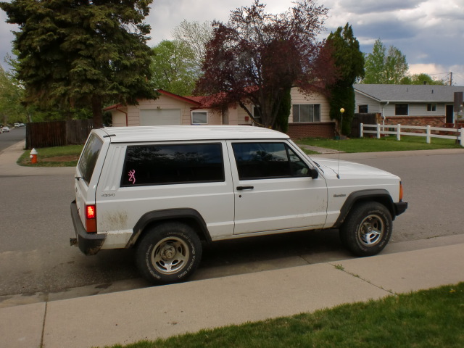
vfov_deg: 40.7
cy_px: 174
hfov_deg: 52.6
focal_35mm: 35
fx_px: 469
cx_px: 232
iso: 64
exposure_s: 1/500
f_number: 5.6
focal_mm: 6.3
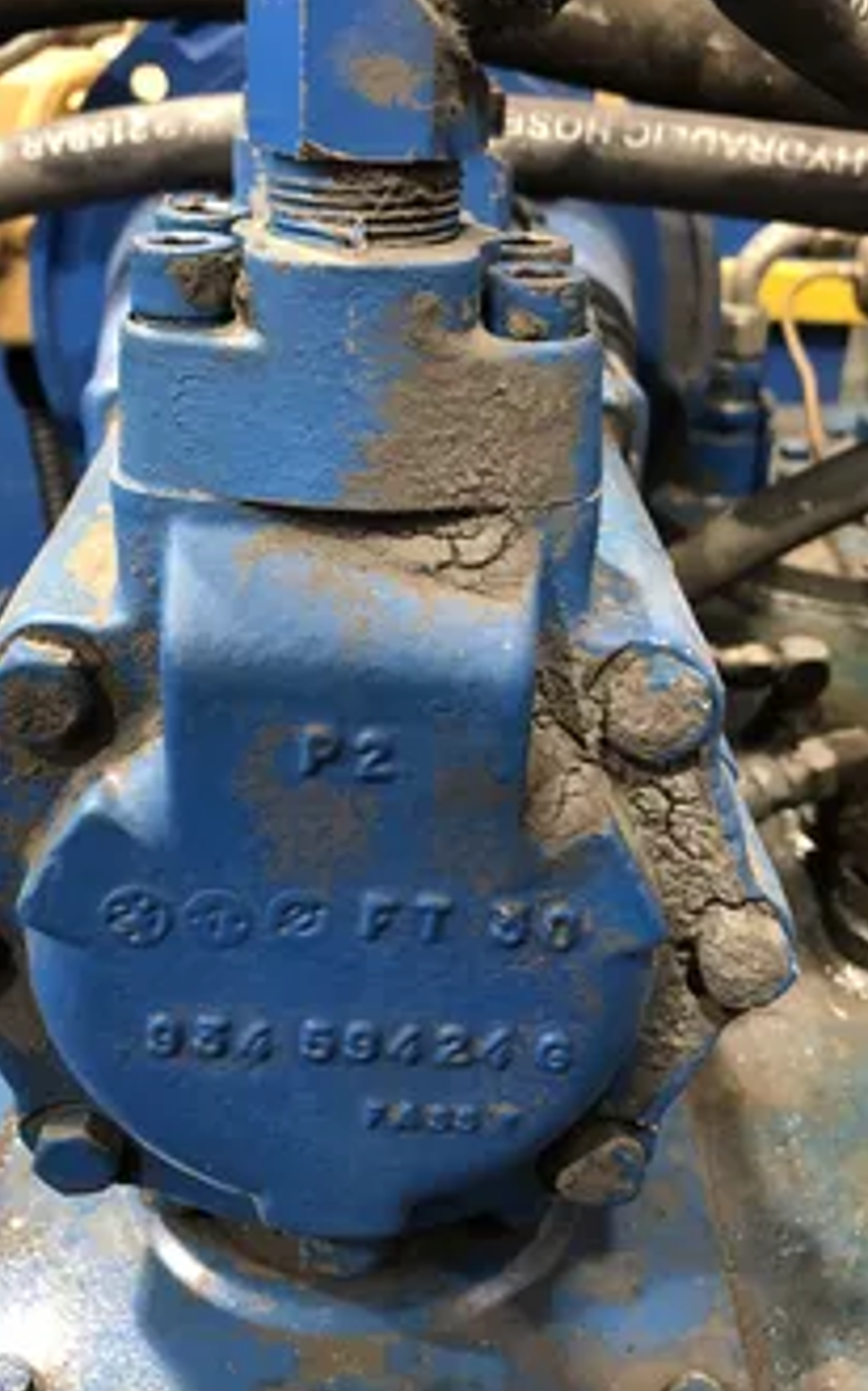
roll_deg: -1.0
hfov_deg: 35.3
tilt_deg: -25.0
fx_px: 1364
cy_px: 666
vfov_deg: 54.0
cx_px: 392
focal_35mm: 36
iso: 64
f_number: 1.8
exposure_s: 1/15
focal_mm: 4
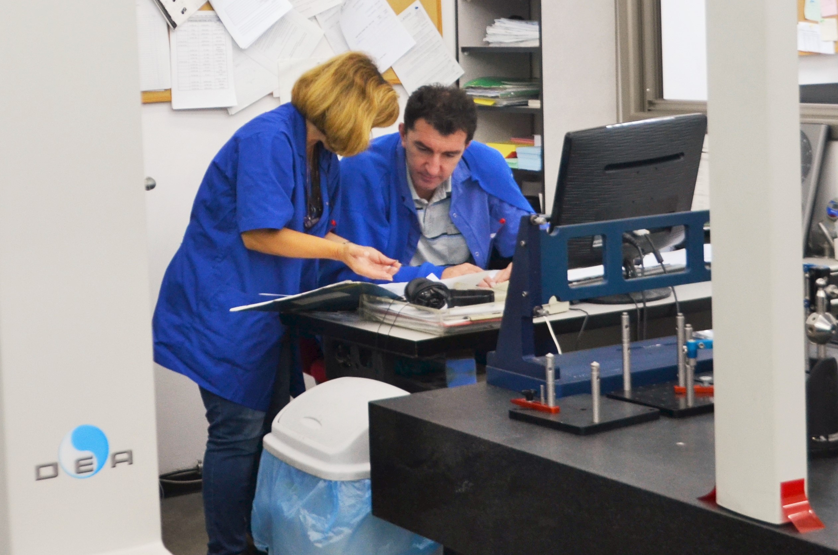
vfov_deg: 17.7
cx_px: 223
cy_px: 122
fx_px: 1765
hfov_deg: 26.4
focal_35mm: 76
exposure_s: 1/60
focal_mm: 26
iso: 450
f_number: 4.2
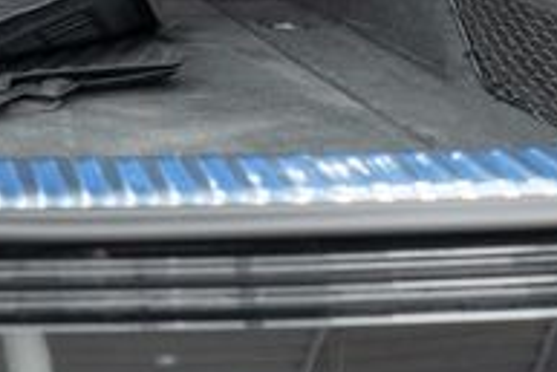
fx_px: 1440
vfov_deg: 14.1
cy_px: -128
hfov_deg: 20.3
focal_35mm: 93
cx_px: -139
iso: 1000
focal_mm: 28
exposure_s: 1/40
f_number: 3.2
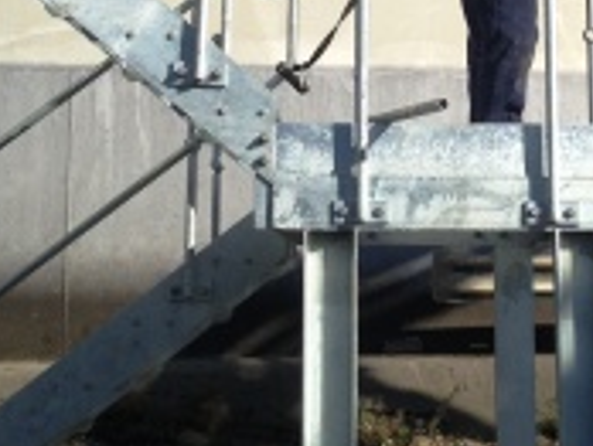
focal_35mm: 90
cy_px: 68
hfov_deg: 21.7
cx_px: 371
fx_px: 1544
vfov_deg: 16.3
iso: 50
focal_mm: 4.28
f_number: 2.4
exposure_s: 1/1842
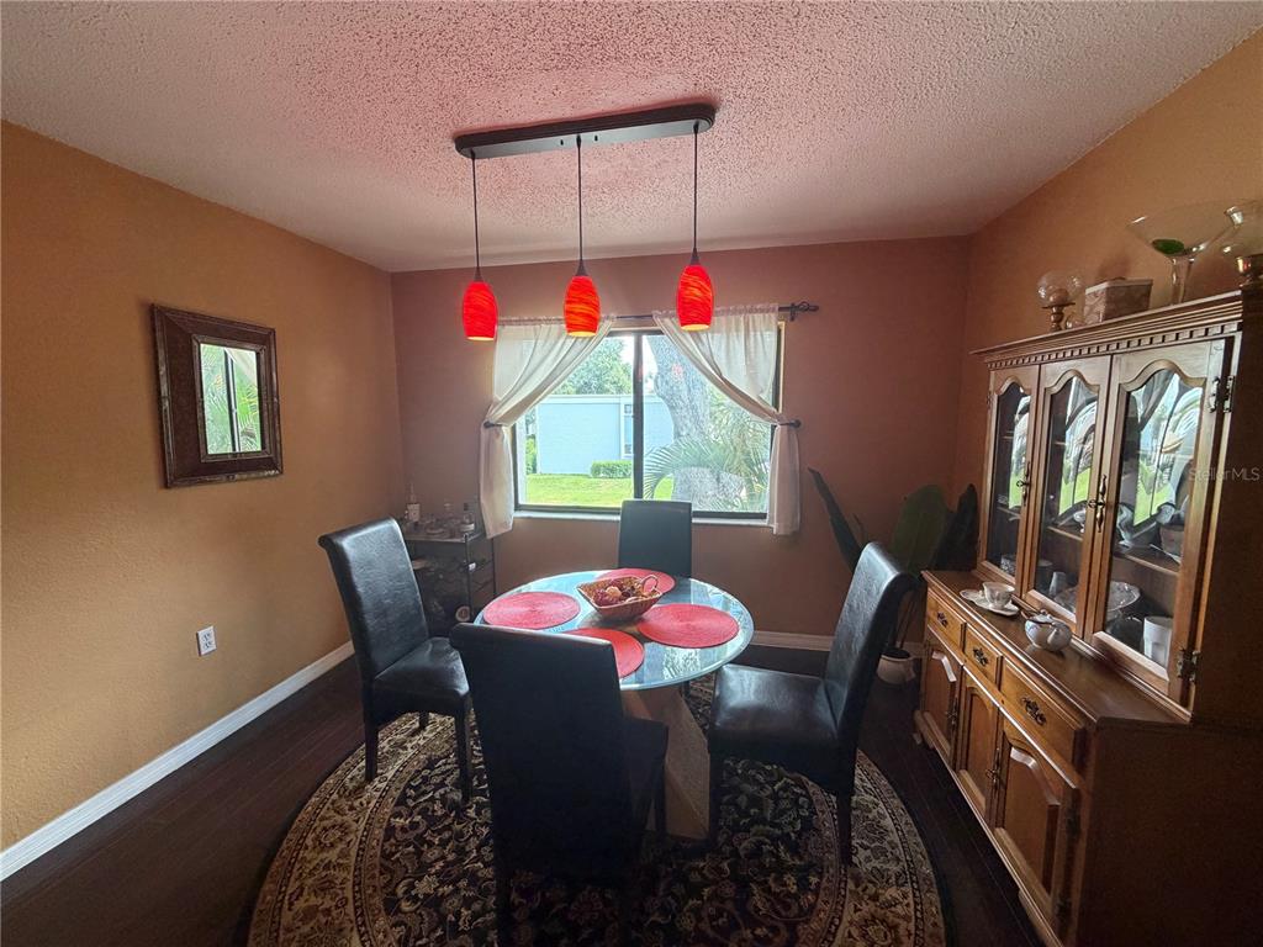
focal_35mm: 14
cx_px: 632
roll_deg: +0.8
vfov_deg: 85.7
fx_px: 511
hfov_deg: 102.1
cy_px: 474
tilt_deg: -7.6
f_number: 2.2
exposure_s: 1/60
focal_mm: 2.22
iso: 250
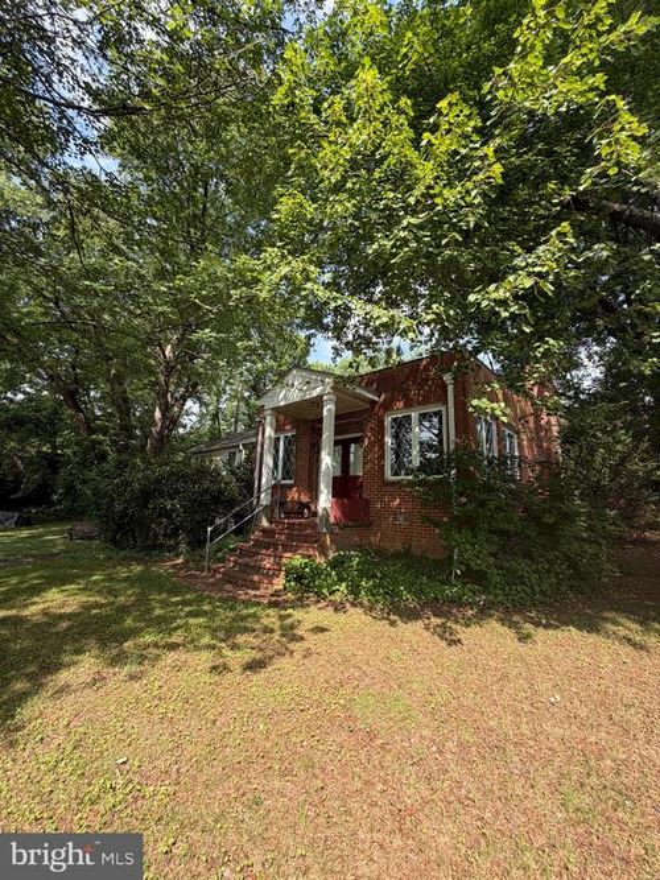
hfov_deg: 85.7
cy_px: 440
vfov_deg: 102.1
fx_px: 356
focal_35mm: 14
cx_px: 330
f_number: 2.2
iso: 50
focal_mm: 2.22
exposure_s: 1/502
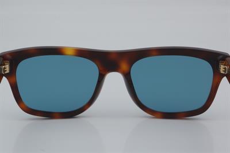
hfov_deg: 24.6
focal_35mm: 82
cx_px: 115
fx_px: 527
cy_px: 76
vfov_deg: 16.5
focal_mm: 55
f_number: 32
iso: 100
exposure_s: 1/4
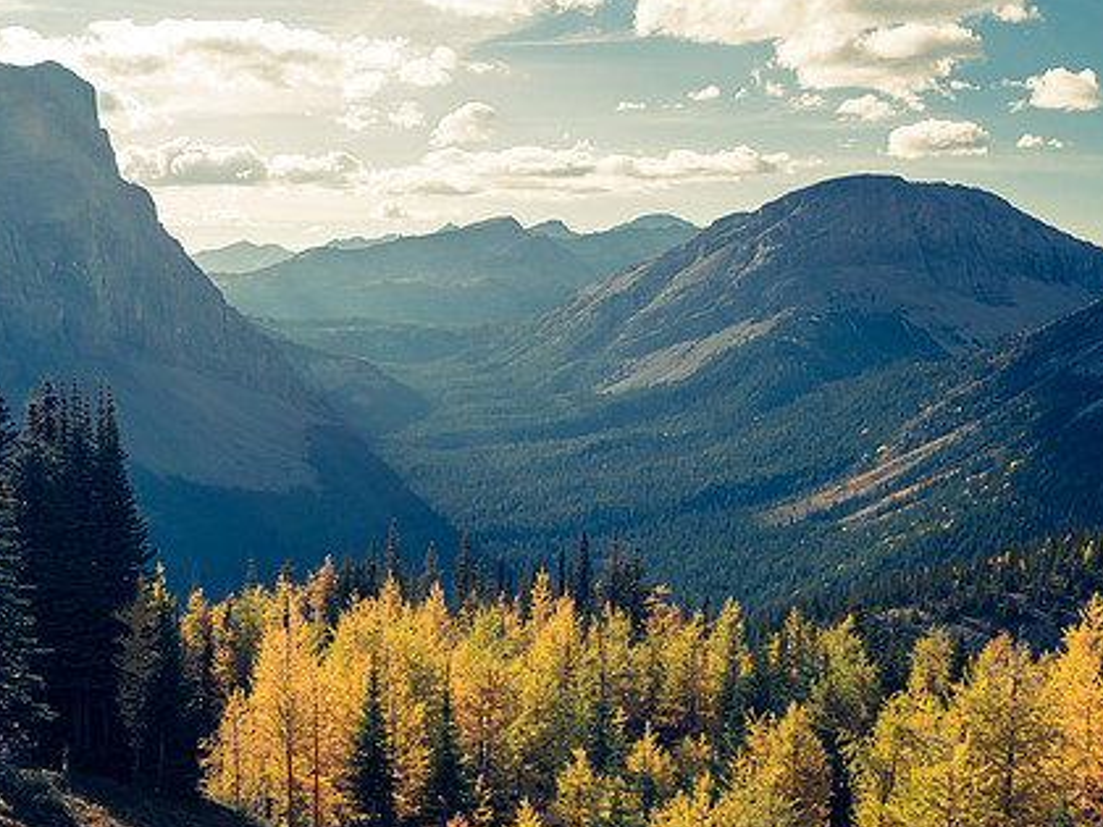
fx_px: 1498
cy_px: 414
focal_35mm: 47
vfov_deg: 30.9
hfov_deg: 40.3
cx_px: 475
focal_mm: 17
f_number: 8
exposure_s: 1/160
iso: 200
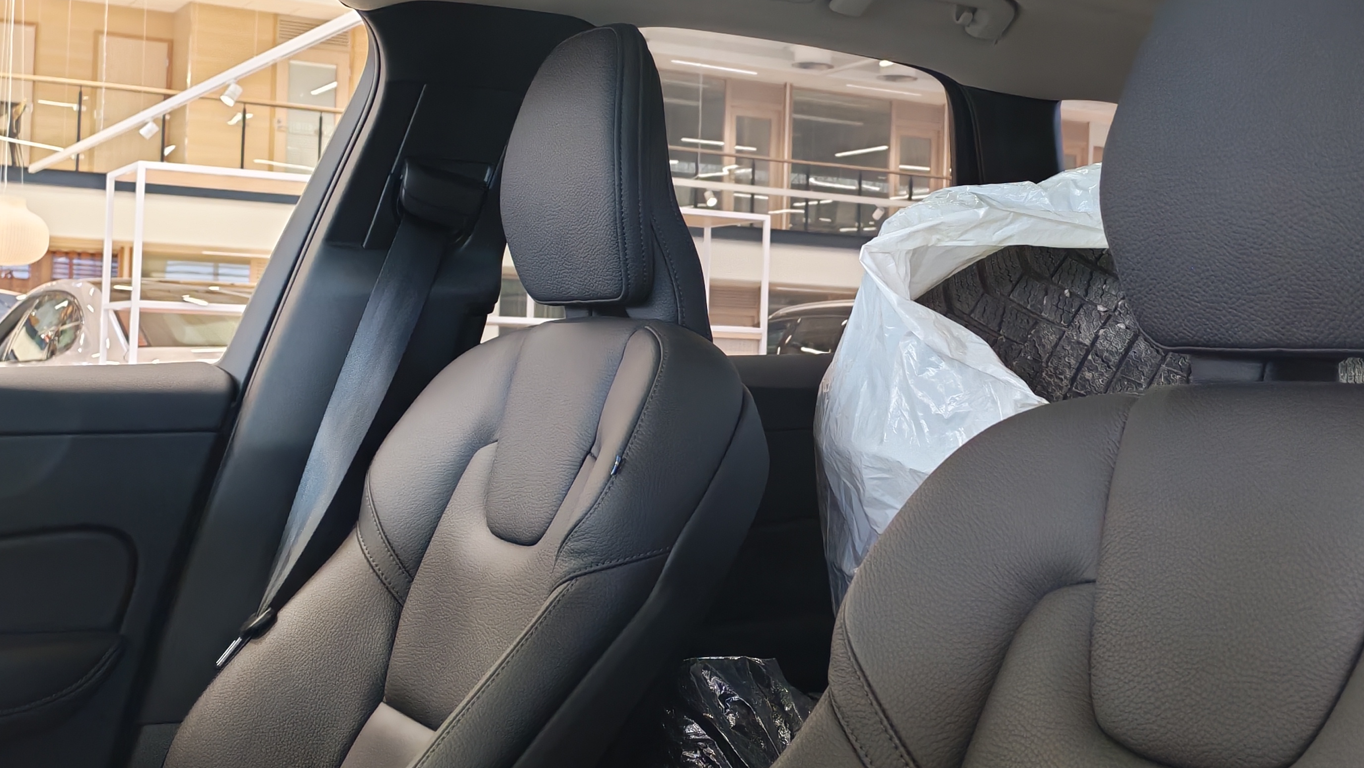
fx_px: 1881
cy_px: 325
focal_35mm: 52
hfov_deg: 39.7
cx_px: 810
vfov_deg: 23.0
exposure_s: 1/100
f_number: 1.9
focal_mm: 6.12
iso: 640
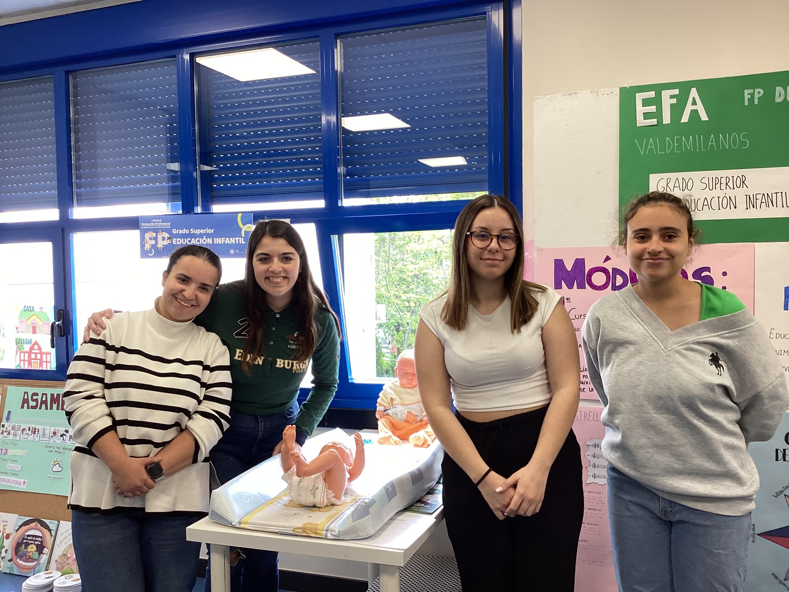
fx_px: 707
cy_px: 296
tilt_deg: -0.6
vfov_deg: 45.4
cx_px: 394
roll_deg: +1.0
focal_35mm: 31
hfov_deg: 58.4
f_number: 2.4
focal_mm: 3.3
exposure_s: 1/50
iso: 50
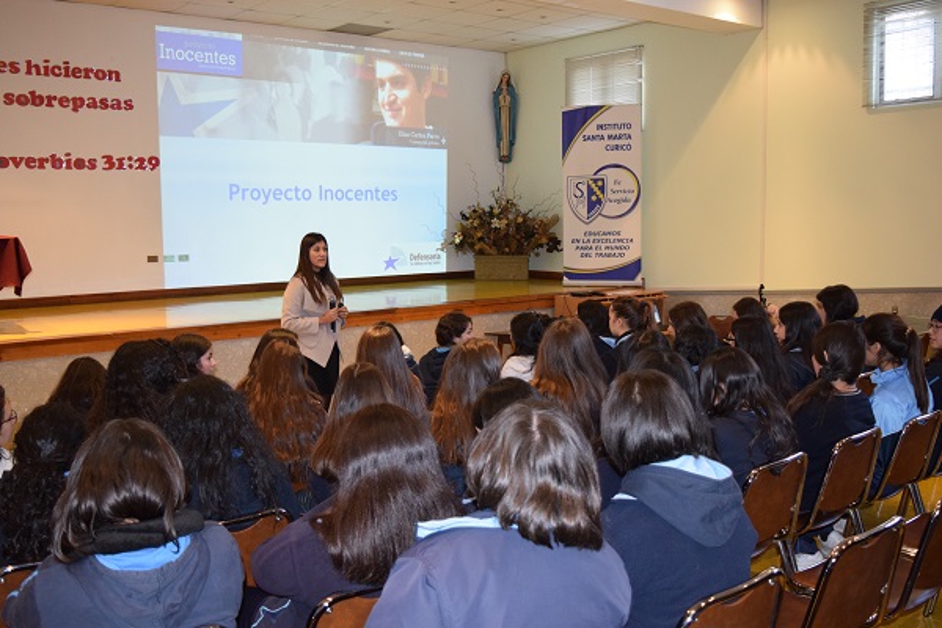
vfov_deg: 38.4
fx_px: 903
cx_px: 471
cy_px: 314
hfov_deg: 55.1
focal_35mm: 34
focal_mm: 23
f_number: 3.8
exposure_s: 1/60
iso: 2000
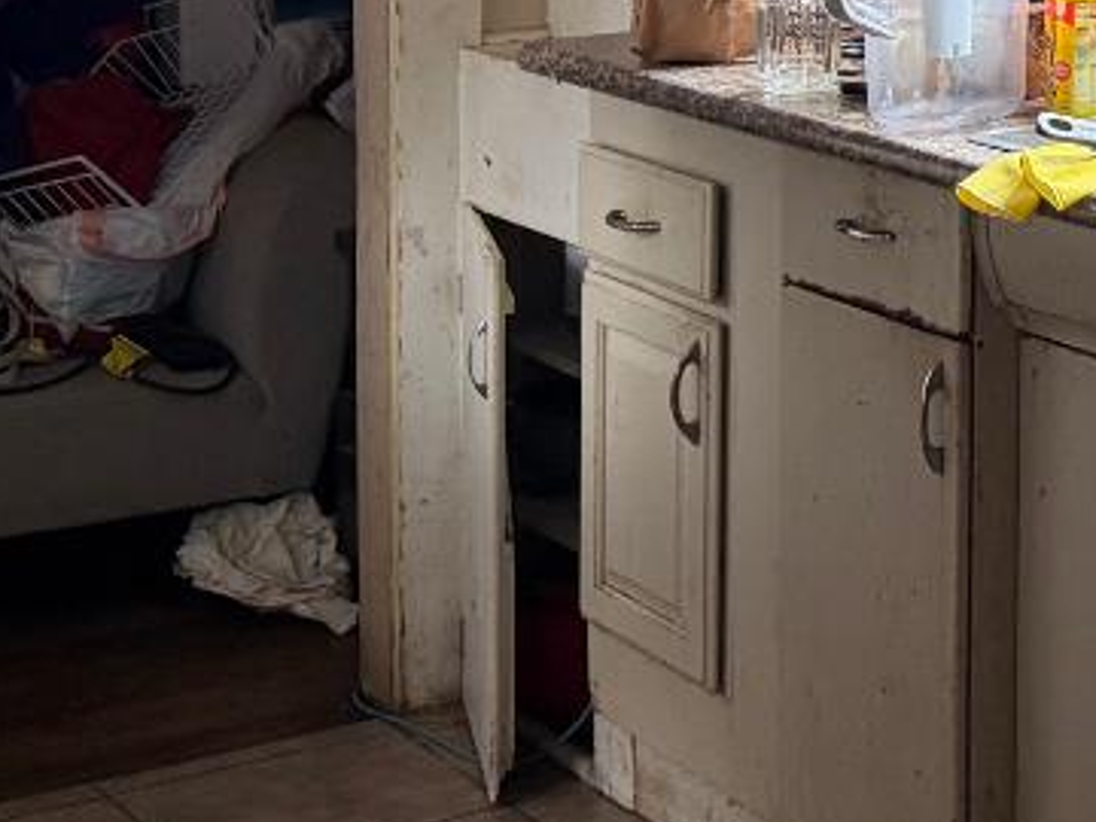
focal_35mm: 100
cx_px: 1830
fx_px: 3166
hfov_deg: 17.0
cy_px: -245
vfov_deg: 14.2
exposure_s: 1/60
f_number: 1.78
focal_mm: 6.76
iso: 250
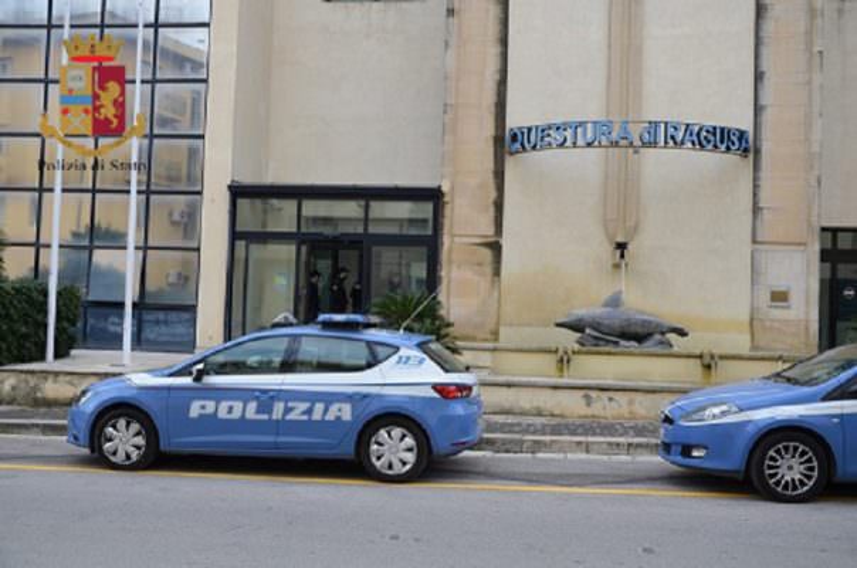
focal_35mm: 36
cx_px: 428
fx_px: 855
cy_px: 284
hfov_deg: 53.2
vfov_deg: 36.7
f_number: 6.3
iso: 200
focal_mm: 24
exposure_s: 1/160
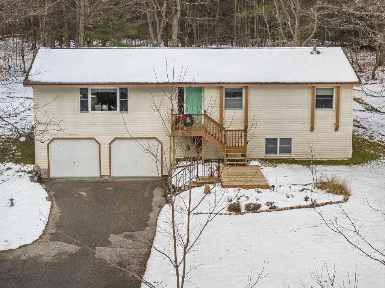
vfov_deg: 21.0
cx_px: 192
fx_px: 778
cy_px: 144
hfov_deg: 27.8
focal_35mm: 70
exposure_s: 1/640
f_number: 2.8
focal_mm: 19.35
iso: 100
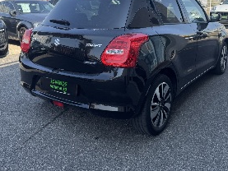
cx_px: 128
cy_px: 50
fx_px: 237
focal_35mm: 36
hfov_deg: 51.2
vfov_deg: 39.0
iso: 80
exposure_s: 1/2506
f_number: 1.78
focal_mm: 6.76
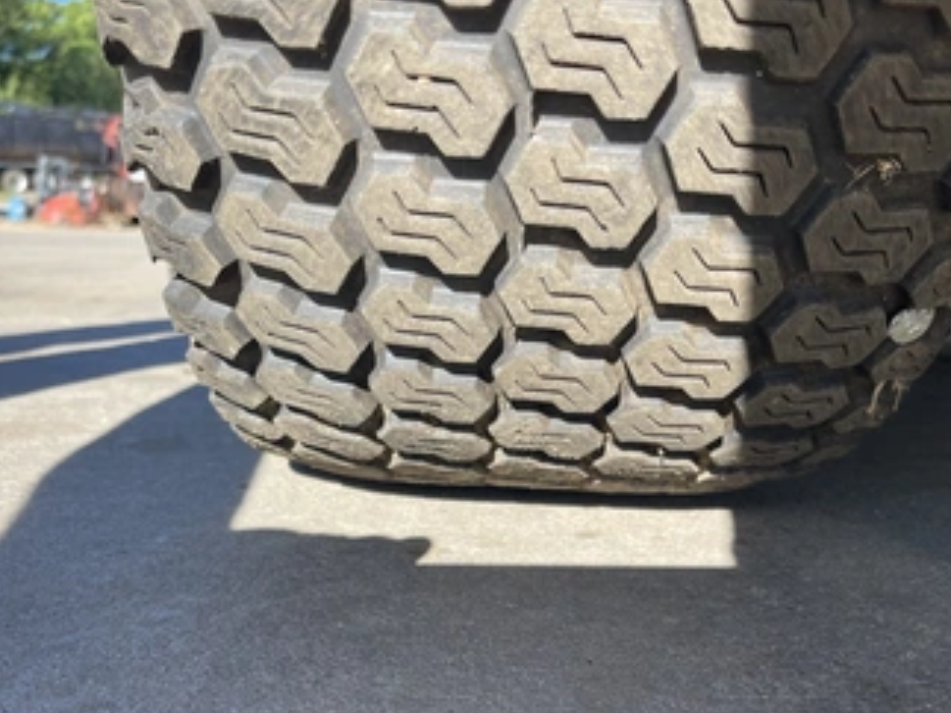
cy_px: 380
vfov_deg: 45.4
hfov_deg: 58.4
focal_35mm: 31
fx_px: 851
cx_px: 486
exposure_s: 1/796
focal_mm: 5.1
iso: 32
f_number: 1.6
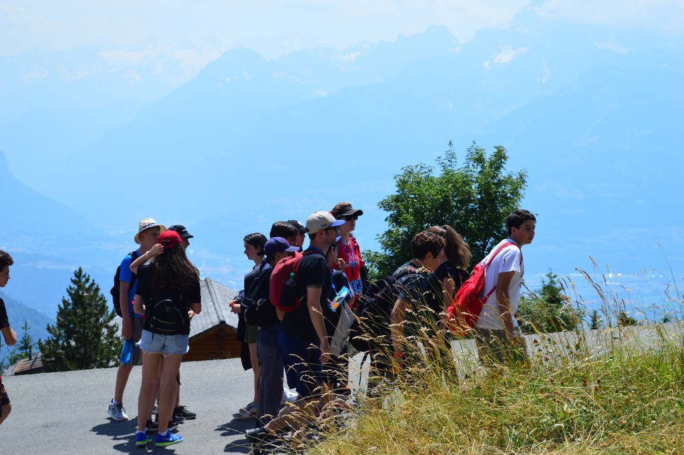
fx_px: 1566
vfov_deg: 16.5
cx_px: 342
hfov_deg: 24.6
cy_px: 228
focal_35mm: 82
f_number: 7.1
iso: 100
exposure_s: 1/320
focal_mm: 55
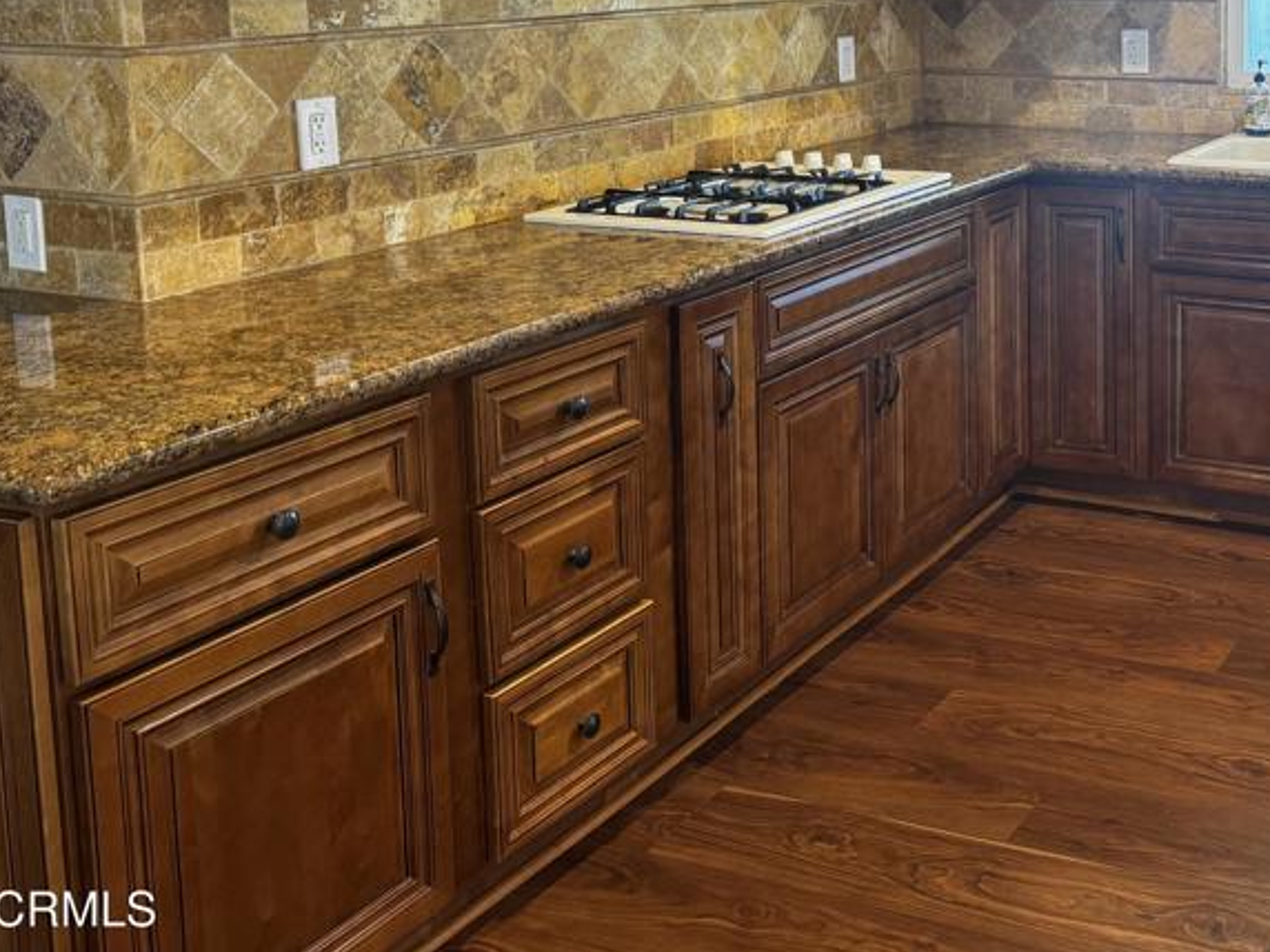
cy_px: 135
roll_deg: +1.2
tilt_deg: -7.2
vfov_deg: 32.3
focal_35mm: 43
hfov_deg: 40.8
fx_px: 1578
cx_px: 1123
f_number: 1.78
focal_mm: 6.76
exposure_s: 1/60
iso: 250
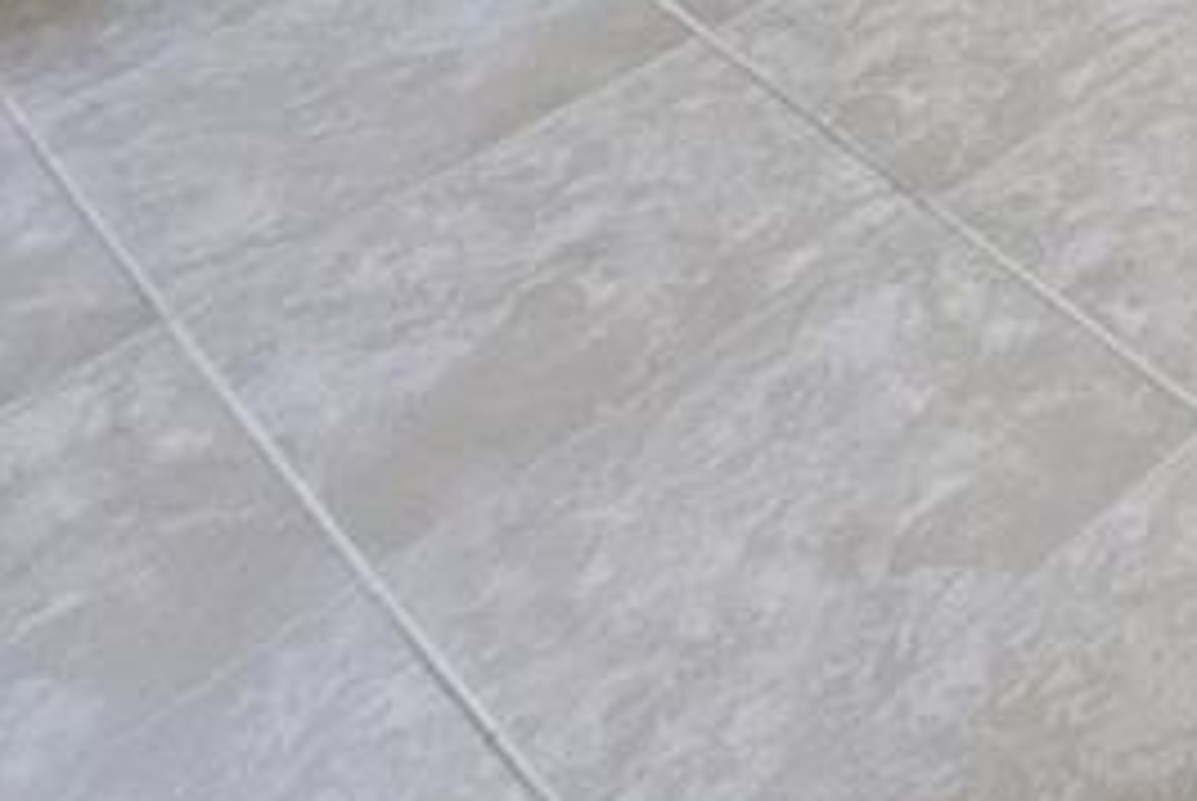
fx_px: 1731
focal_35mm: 52
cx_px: 2192
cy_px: -868
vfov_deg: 17.3
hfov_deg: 21.8
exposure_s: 1/60
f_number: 2.2
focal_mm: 1.7
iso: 250
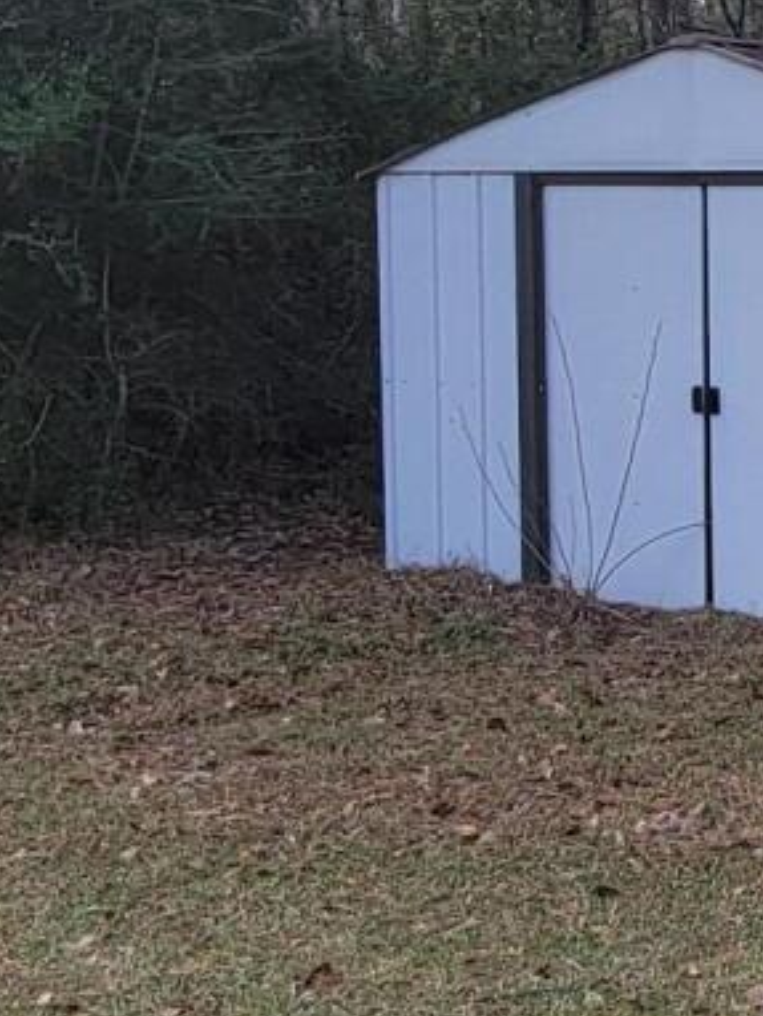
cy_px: 186
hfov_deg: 18.9
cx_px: 1167
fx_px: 1996
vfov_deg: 27.9
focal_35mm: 68
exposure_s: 1/403
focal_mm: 2.2
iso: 50
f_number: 2.2
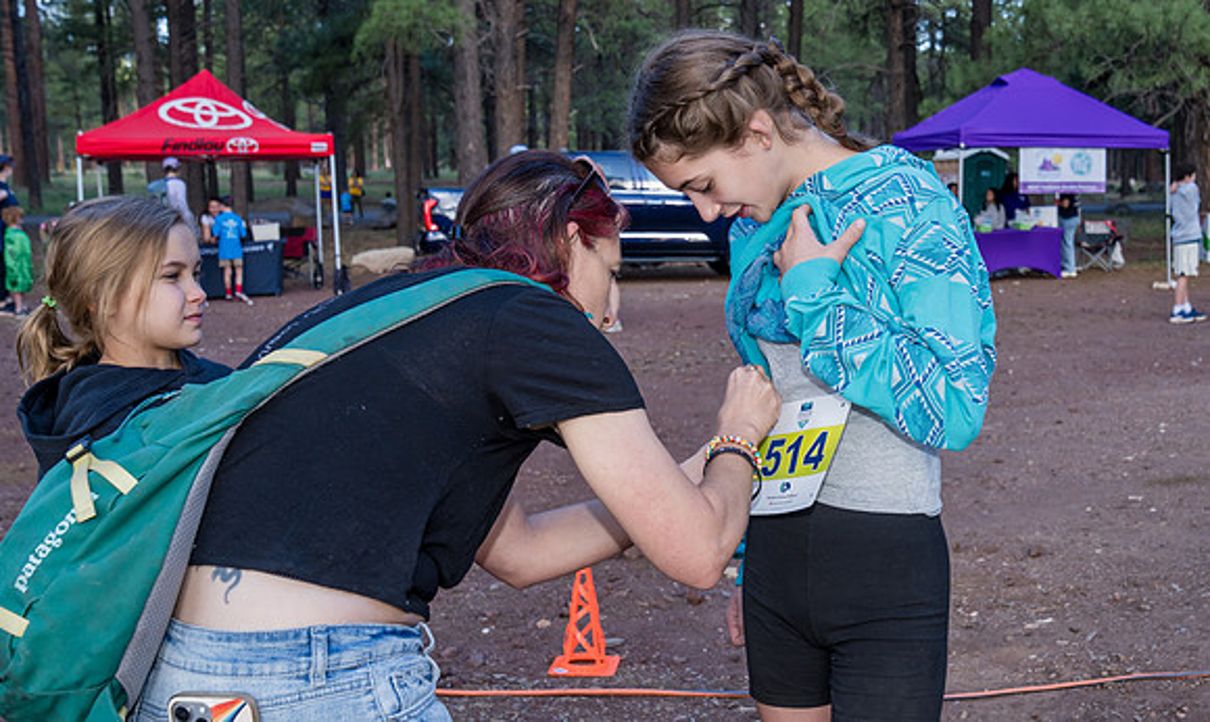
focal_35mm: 42
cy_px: 436
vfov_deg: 29.4
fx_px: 1372
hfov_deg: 46.2
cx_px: 876
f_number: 5
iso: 320
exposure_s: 1/125
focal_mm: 24
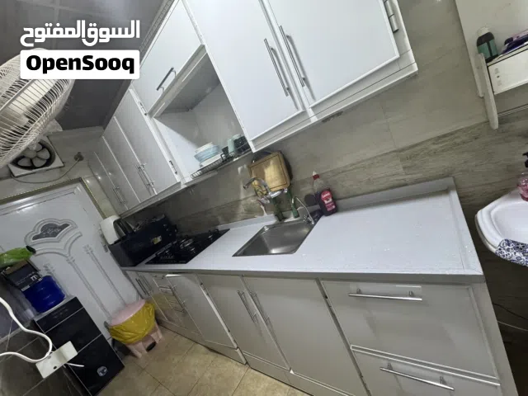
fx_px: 214
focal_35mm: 14
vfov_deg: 85.7
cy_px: 198
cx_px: 264
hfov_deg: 102.1
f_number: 2.2
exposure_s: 1/100
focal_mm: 2.22
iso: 320
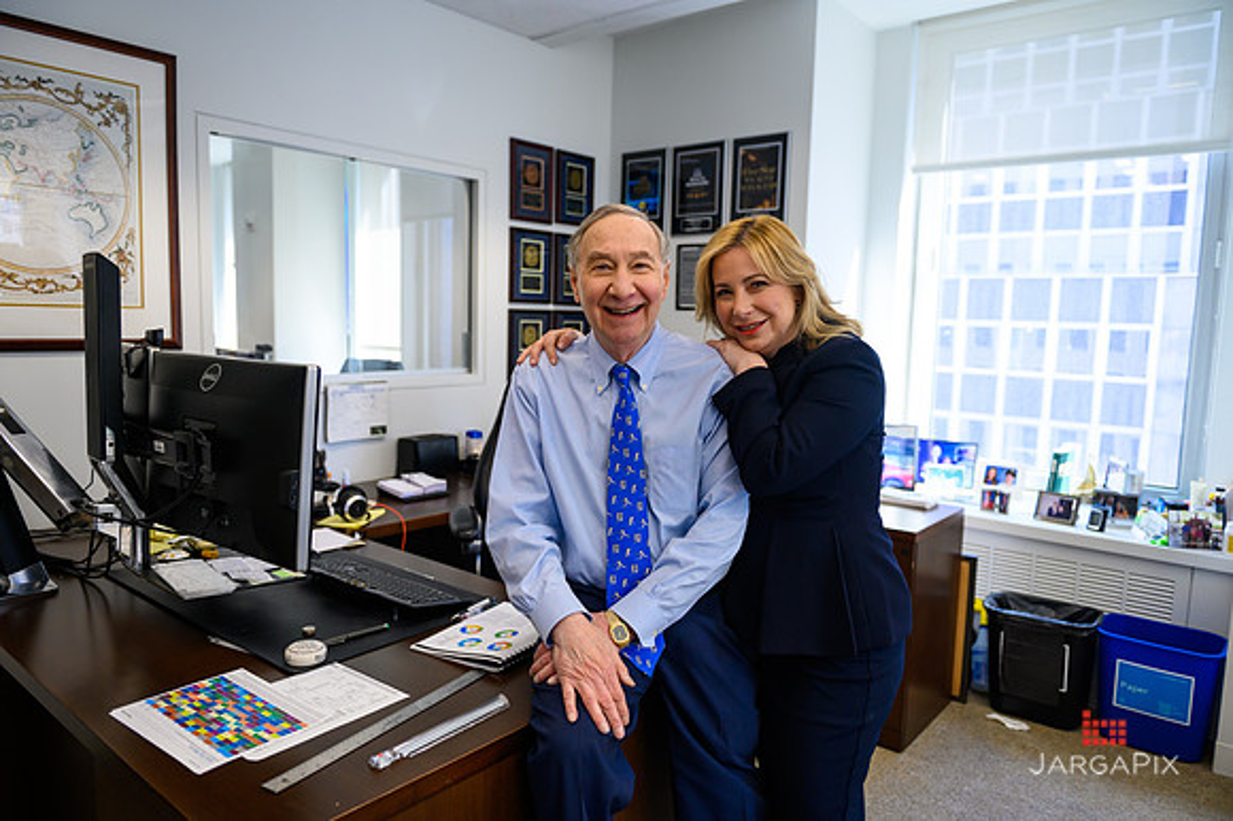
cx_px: 616
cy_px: 410
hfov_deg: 73.8
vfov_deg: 53.1
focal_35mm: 24
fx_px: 821
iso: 500
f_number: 3.2
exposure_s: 1/200
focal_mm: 24
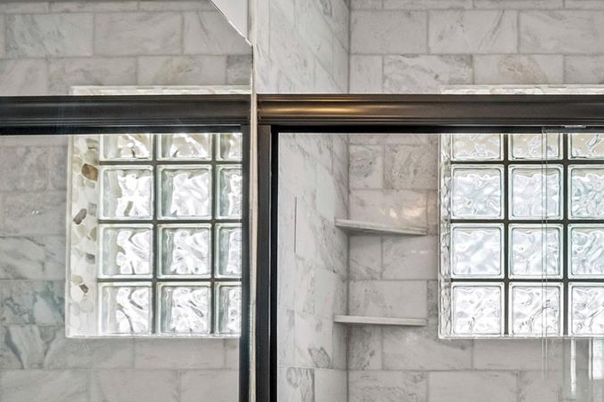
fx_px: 671
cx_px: 548
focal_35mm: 40
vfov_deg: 31.4
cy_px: 383
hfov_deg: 44.0
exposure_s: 1/60
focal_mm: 17
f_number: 10
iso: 400
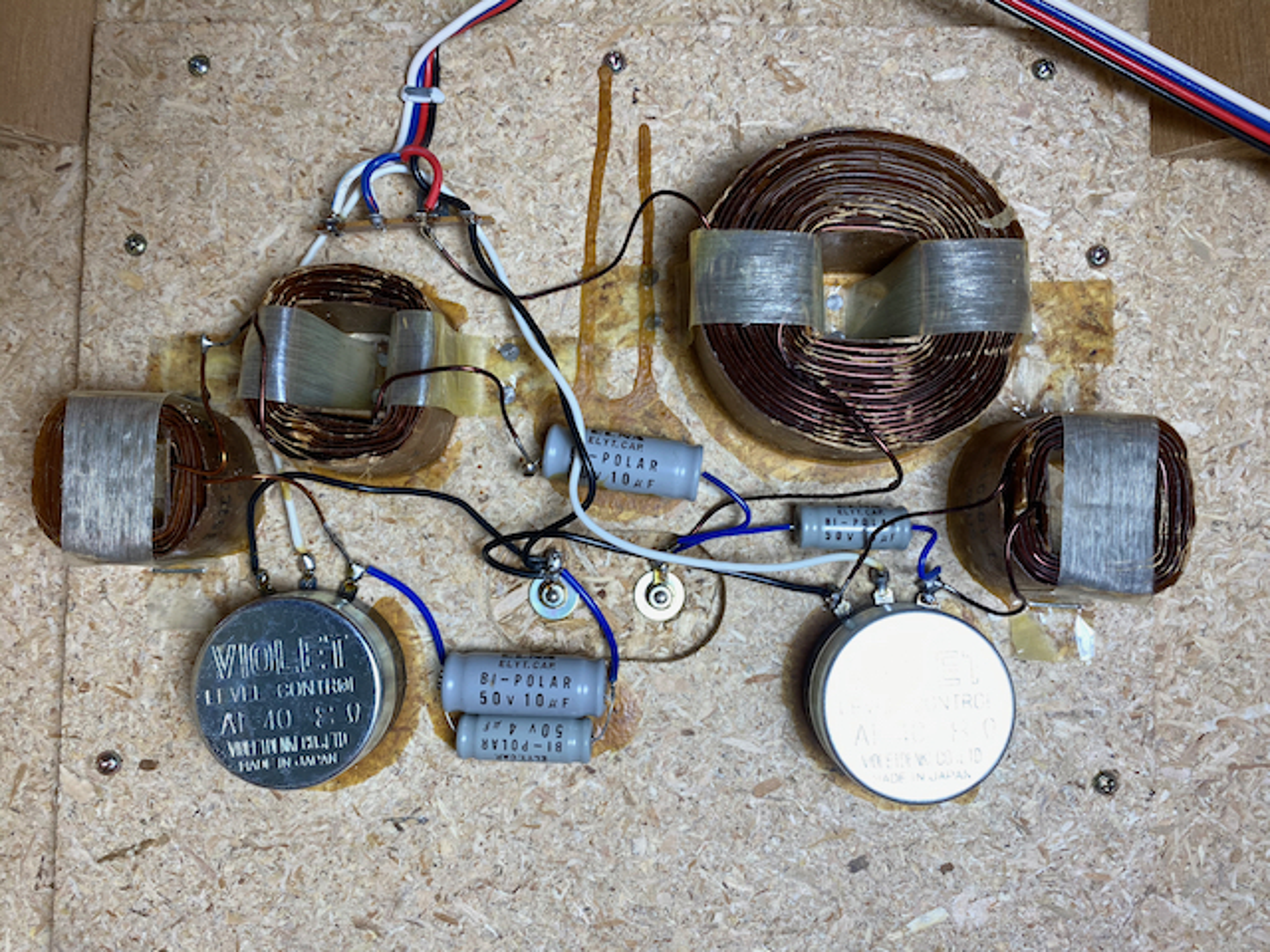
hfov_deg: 67.3
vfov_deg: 53.1
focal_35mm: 26
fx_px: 954
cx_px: 635
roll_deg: -0.6
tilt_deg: -4.0
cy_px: 476
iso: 50
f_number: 1.8
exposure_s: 1/120
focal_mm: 4.25
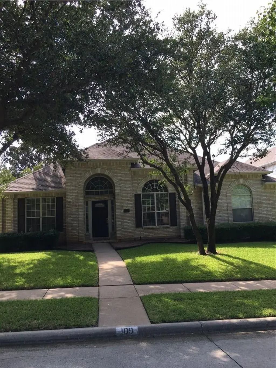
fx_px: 308
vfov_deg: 61.7
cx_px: 138
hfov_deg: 48.2
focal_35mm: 29
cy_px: 184
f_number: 2.2
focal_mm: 4.15
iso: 25
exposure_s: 1/382
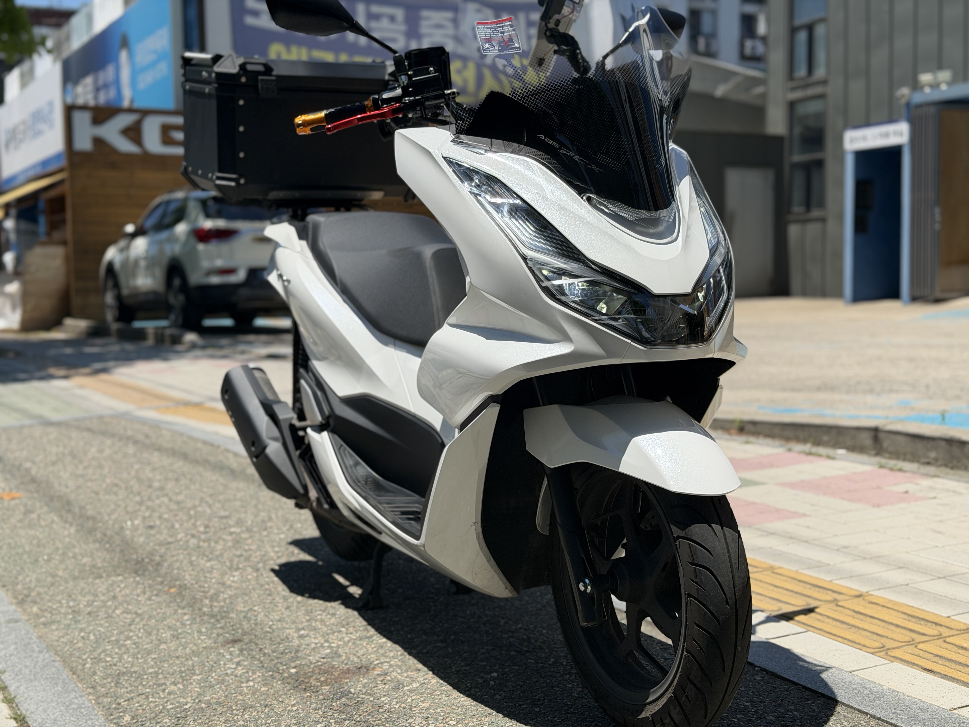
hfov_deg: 39.7
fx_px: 1344
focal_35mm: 48
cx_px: 484
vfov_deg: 30.3
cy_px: 364
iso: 64
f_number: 1.78
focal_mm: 6.76
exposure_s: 1/6536
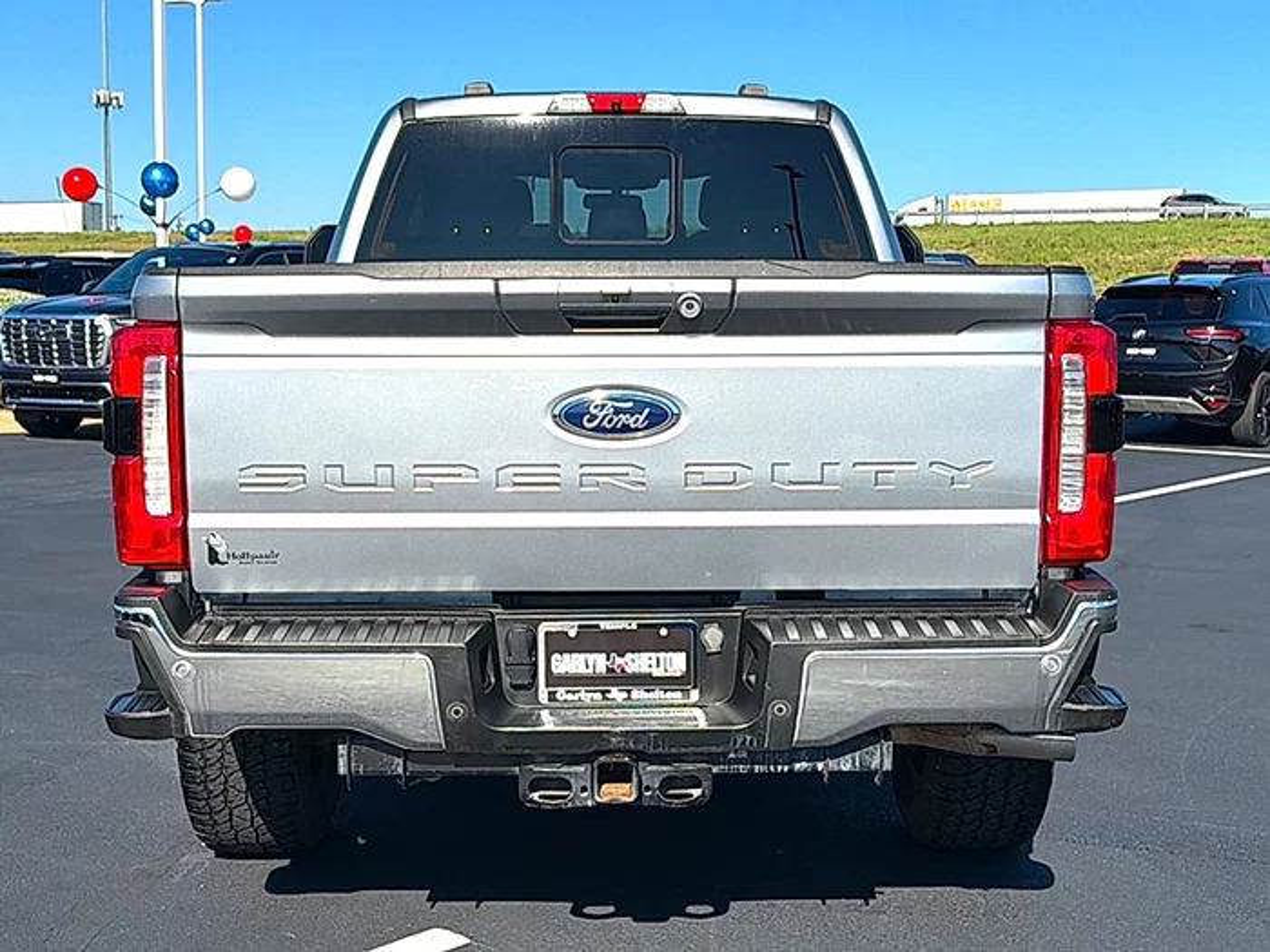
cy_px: 476
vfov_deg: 37.7
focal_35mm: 38
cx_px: 635
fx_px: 1394
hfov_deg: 49.0
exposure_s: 1/6711
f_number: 1.78
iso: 80
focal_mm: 6.76
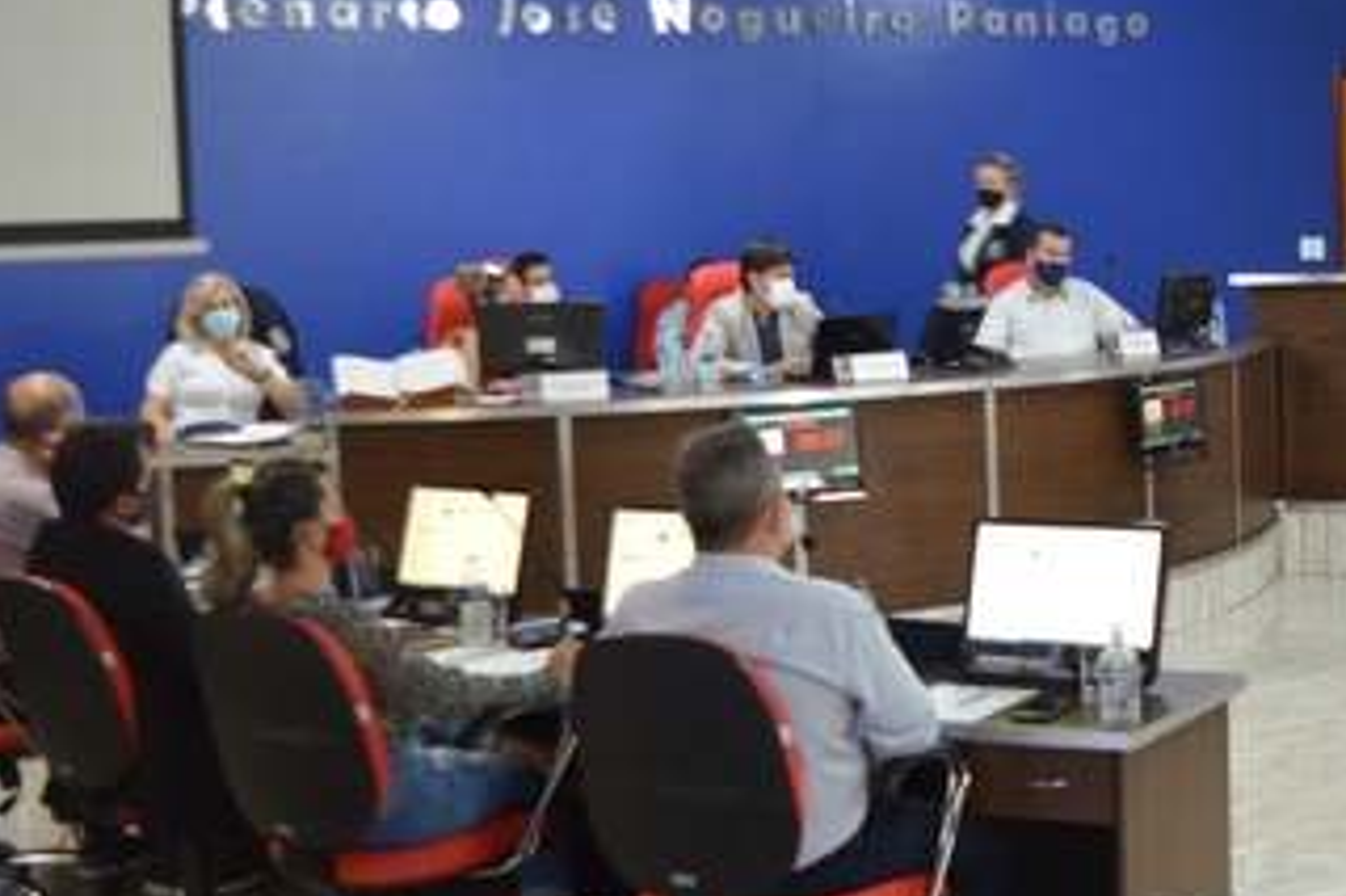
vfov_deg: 19.7
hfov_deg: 28.2
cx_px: 1195
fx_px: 2578
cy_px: 471
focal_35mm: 69
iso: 900
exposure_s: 1/15
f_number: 3.8
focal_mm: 23
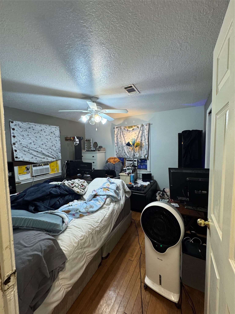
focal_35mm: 14
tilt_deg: -5.0
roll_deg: +0.9
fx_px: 127
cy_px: 157
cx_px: 118
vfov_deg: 102.1
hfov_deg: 85.7
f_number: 2.2
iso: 200
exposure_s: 1/60
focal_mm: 2.22
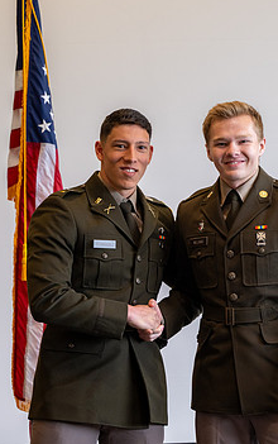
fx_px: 2178
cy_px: 178
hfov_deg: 7.3
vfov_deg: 11.6
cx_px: 323
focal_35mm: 180
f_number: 2.8
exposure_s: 1/200
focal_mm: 92
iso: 500
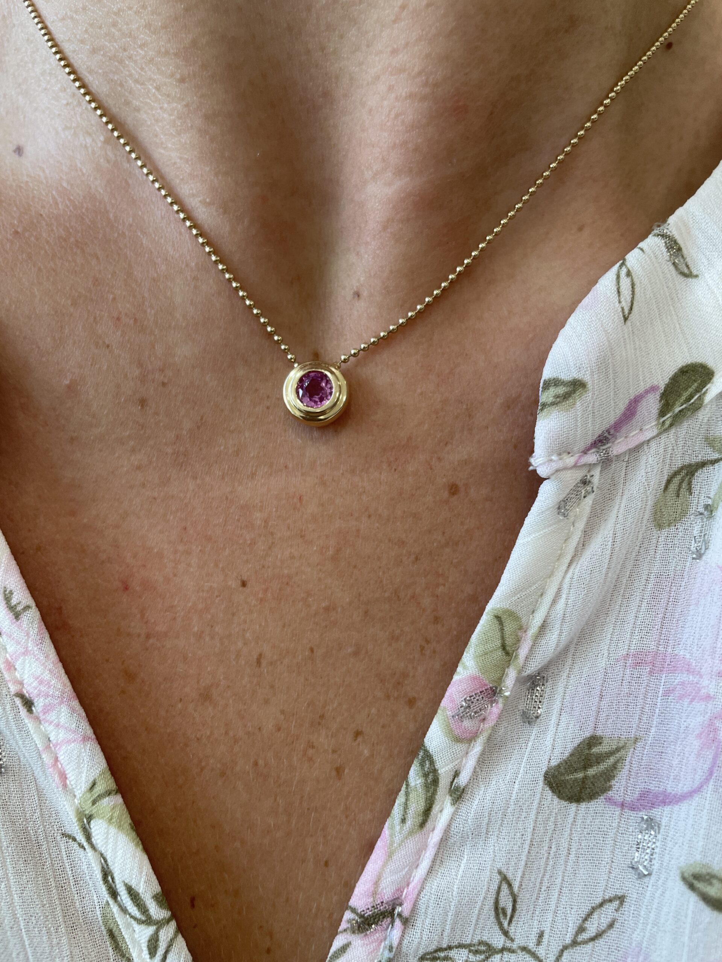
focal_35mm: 26
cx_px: 361
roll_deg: -2.1
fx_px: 723
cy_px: 481
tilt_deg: -30.7
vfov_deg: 67.3
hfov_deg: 53.1
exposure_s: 1/120
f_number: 1.6
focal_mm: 4.2
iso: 64
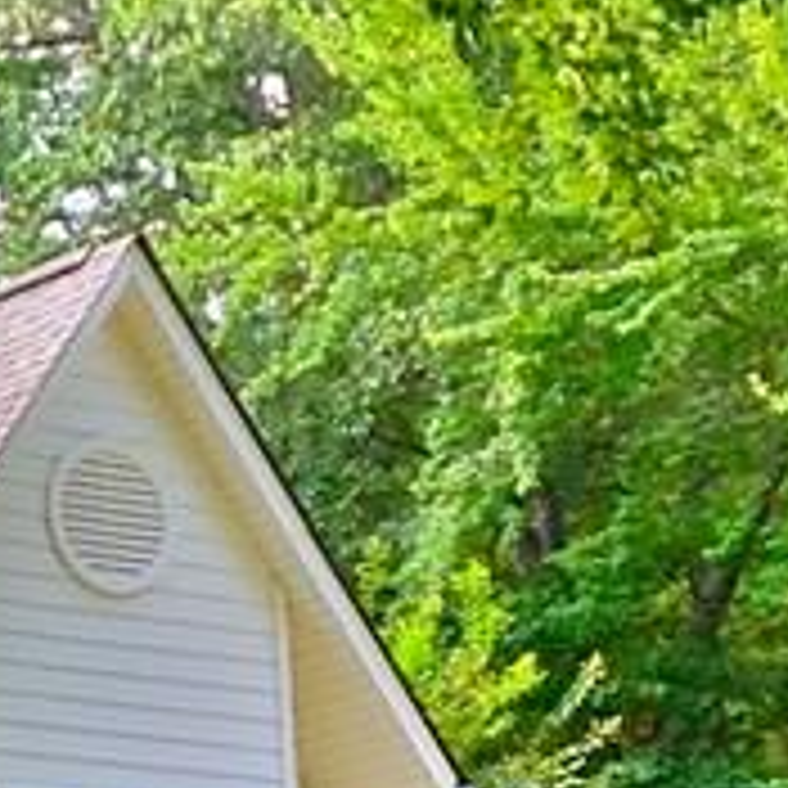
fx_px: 4404
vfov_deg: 10.1
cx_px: -639
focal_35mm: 171
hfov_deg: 9.7
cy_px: 779
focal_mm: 4.12
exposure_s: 1/120
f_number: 2.4
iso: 80
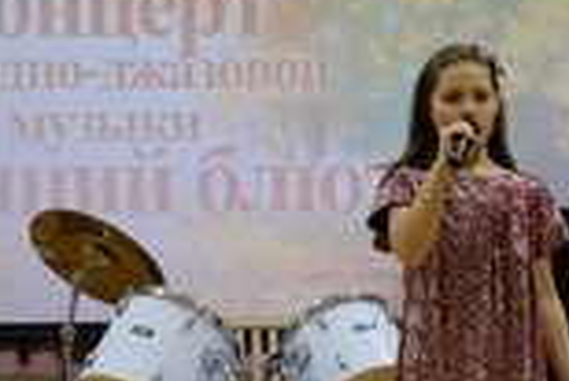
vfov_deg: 6.4
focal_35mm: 216
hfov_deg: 9.5
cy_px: 350
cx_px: 369
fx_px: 3417
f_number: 4.5
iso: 3200
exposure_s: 1/125
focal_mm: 55
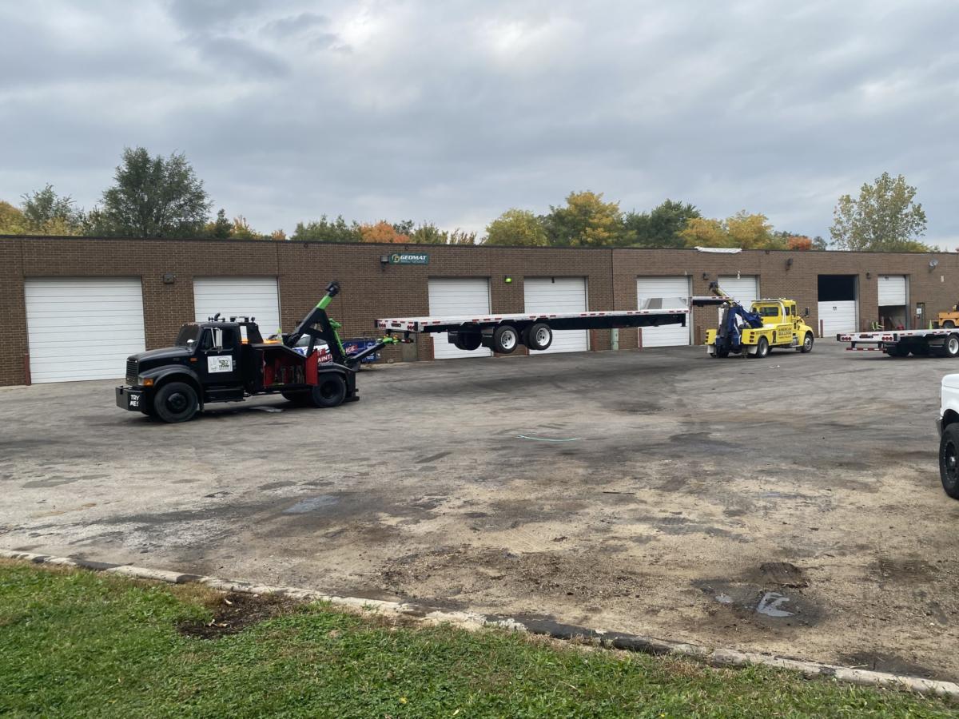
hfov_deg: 67.3
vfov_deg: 53.1
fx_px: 720
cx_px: 480
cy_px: 360
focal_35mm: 26
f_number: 1.8
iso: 32
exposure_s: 1/1182
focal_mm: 4.25
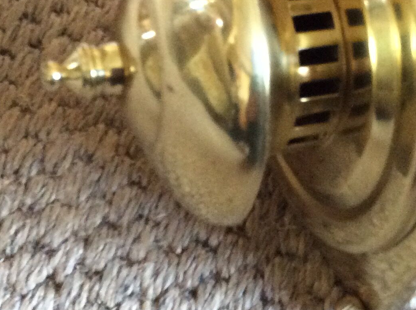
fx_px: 960
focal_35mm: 80
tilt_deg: -61.8
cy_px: 97
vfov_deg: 18.3
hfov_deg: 24.5
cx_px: 211
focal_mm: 3.3
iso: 250
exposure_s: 1/17
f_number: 2.4
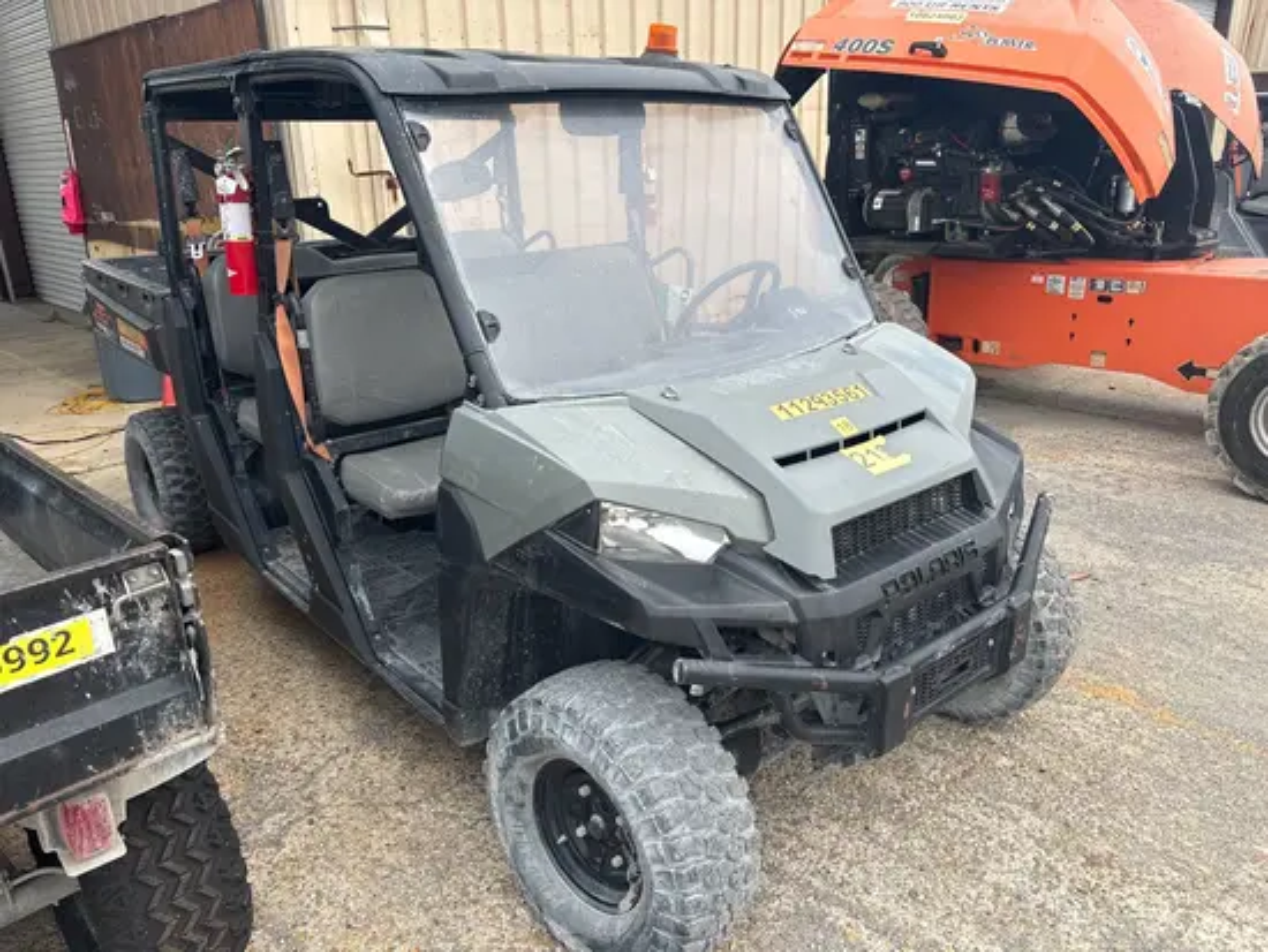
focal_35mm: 26
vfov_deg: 53.1
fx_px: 953
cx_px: 634
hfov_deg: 67.3
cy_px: 476
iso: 50
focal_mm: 5.96
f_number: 1.6
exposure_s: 1/1437
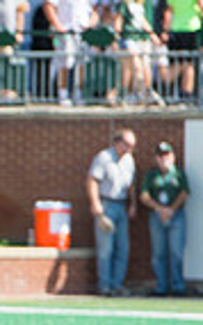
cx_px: -267
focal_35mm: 830
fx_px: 7332
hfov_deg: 1.6
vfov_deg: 2.5
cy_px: 270
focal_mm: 200
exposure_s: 1/1000
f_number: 4.5
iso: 200
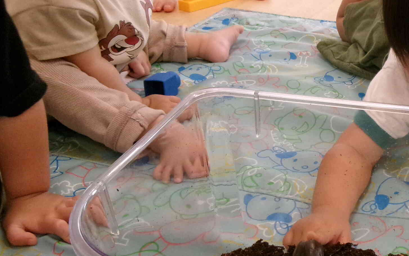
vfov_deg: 24.3
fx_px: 591
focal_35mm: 53
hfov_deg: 36.0
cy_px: 159
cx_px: 365
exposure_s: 1/125
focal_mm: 5.1
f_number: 3.9
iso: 553
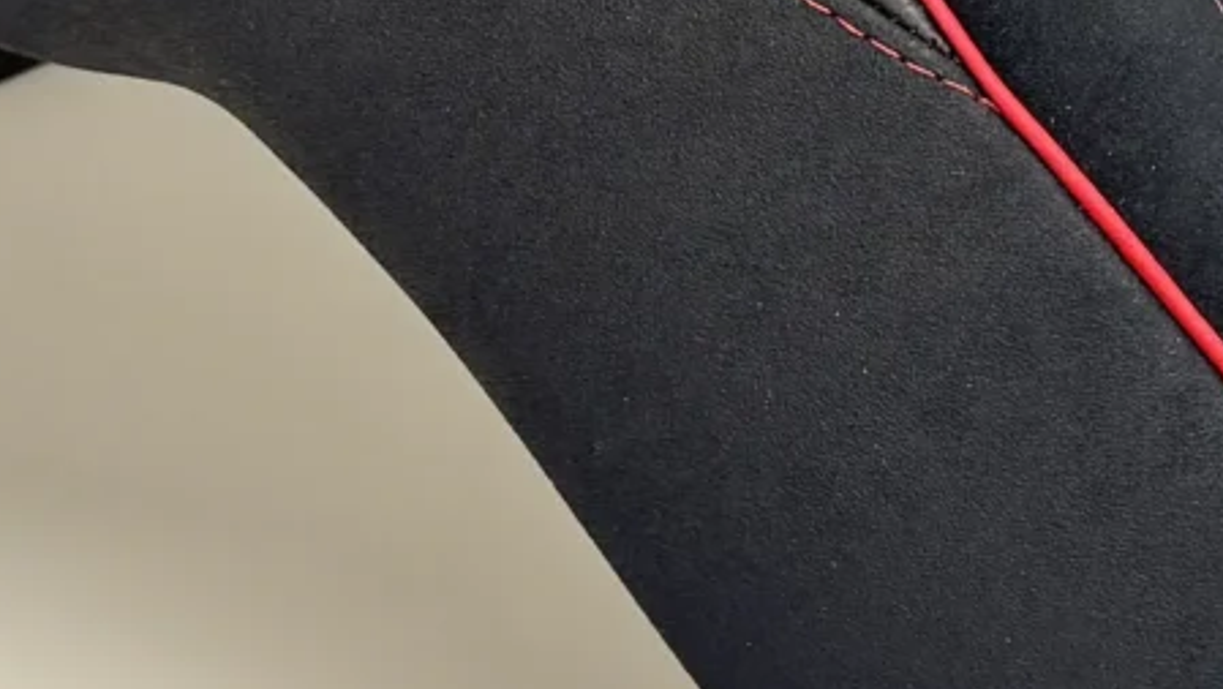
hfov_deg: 13.6
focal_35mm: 149
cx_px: 1798
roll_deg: +1.4
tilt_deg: -31.3
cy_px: -57
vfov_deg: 8.1
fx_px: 4834
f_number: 1.78
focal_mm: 6.76
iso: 125
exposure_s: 1/50
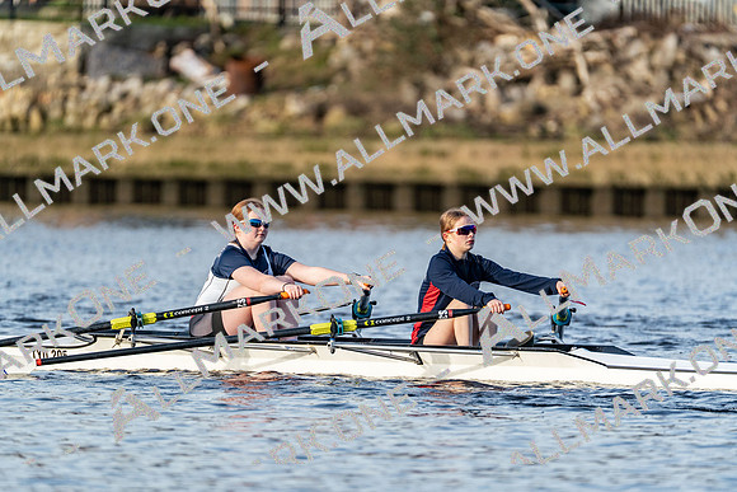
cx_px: 368
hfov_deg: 3.4
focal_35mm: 600
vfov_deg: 2.3
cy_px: 246
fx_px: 12286
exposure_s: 1/2000
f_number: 6.3
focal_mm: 600
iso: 1250
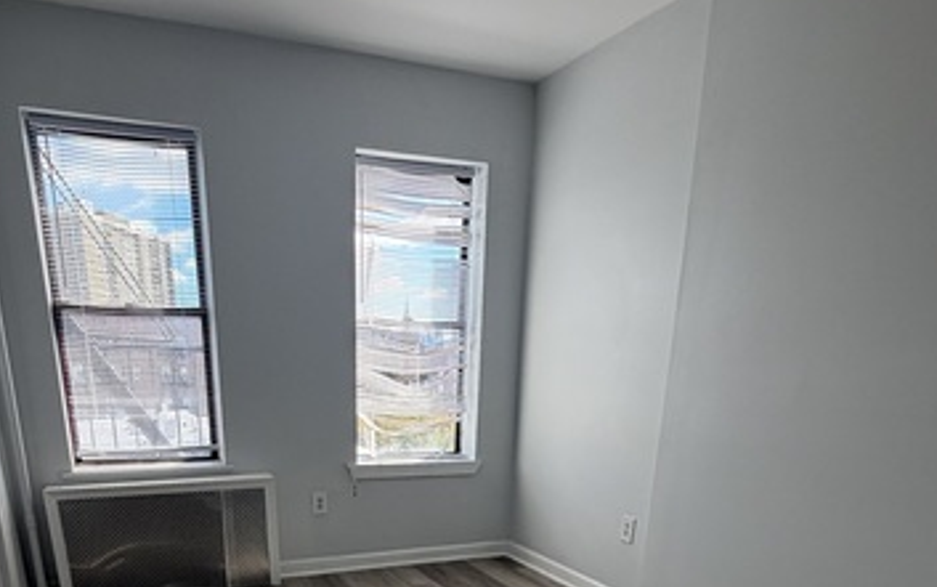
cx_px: 409
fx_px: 715
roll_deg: -1.3
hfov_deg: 66.2
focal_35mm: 28
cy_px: 623
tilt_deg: -20.4
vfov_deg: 38.2
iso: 50
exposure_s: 1/152
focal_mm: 2.22
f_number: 2.2
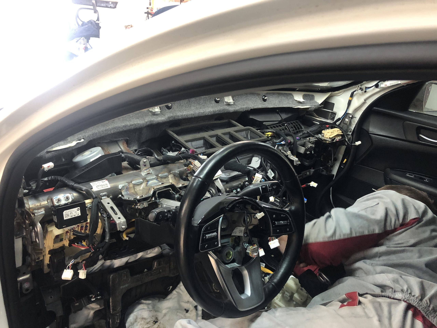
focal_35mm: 28
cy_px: 164
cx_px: 218
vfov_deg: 49.7
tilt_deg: -22.8
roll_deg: -7.2
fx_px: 353
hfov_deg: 63.4
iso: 64
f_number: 1.8
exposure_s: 1/15
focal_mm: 3.99
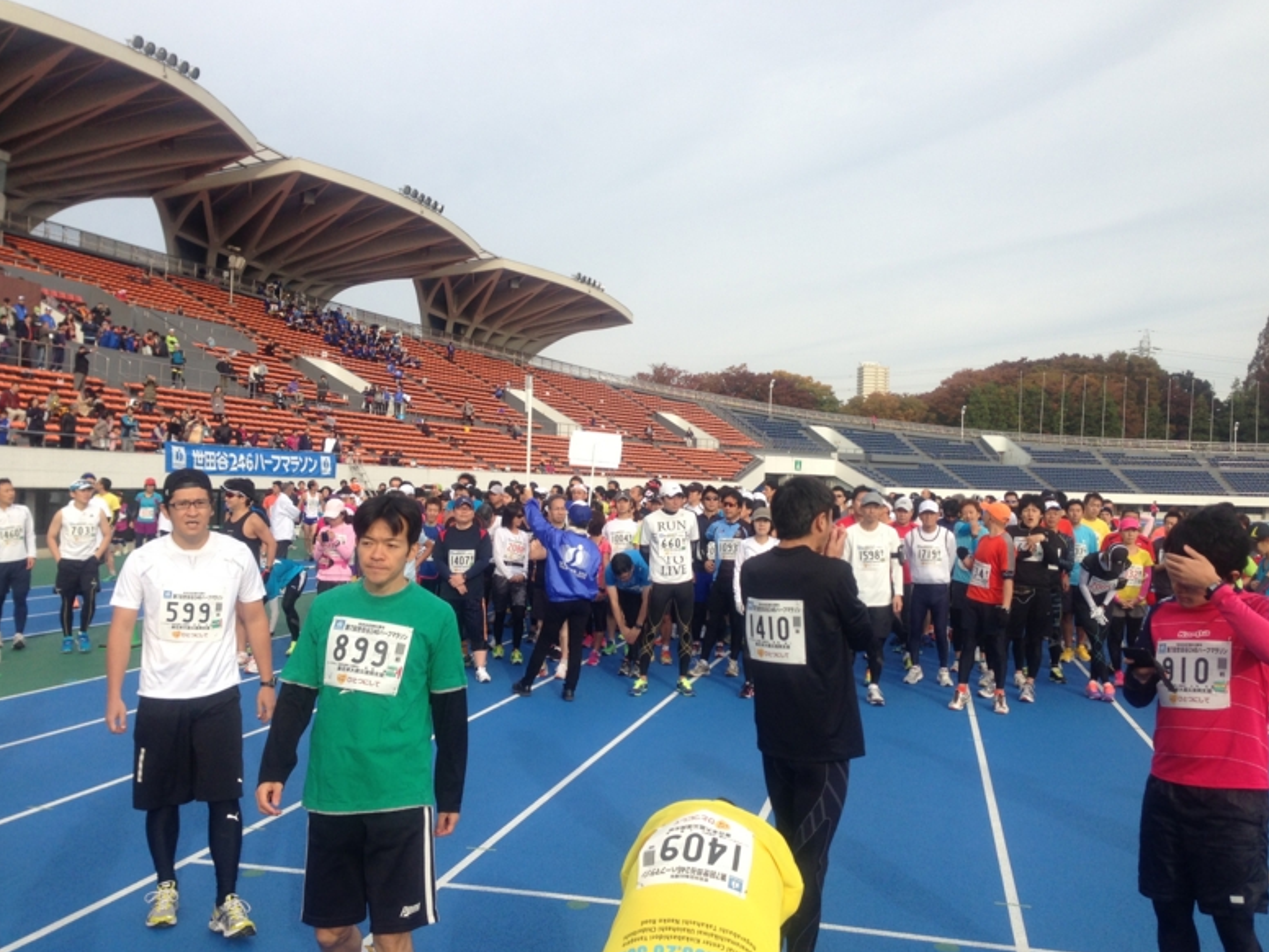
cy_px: 481
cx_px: 644
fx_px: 1246
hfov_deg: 54.0
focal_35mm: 34
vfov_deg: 41.8
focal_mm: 4.13
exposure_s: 1/695
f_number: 2.4
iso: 50
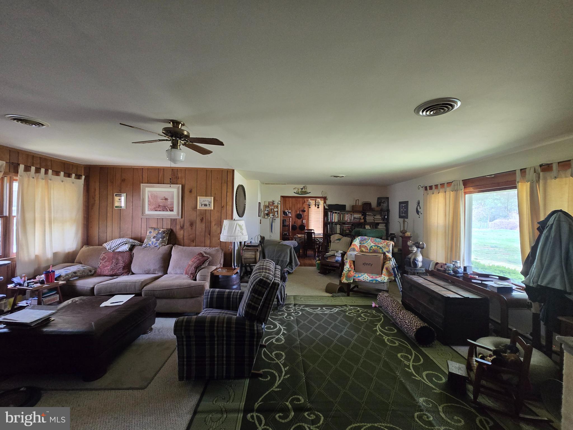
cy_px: 215
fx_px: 215
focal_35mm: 13
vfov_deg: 89.9
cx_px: 286
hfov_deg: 106.2
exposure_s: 1/60
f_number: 2.2
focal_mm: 2.2
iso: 500
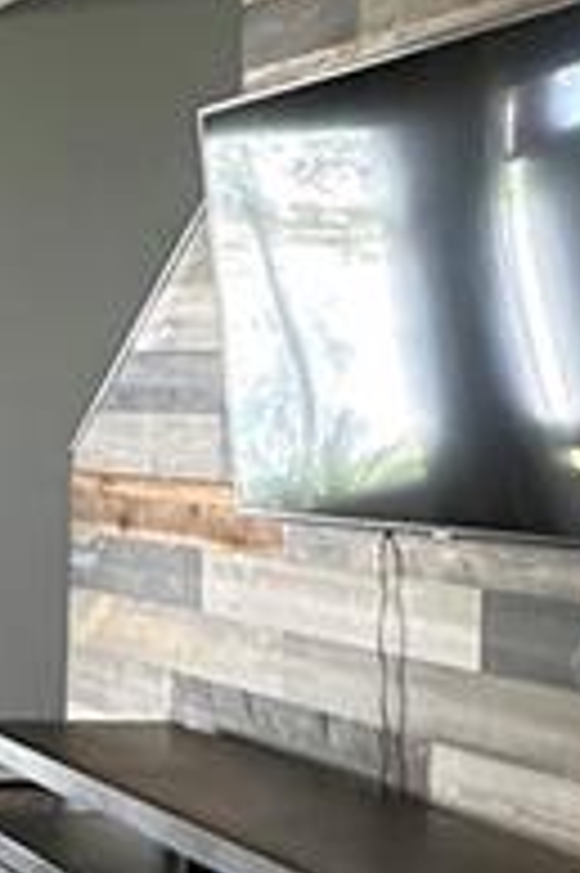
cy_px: 482
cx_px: -643
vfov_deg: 22.6
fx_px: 2179
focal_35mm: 90
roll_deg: -1.3
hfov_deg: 12.9
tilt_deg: -2.3
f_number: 2.2
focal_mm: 2.22
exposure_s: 1/60
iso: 400
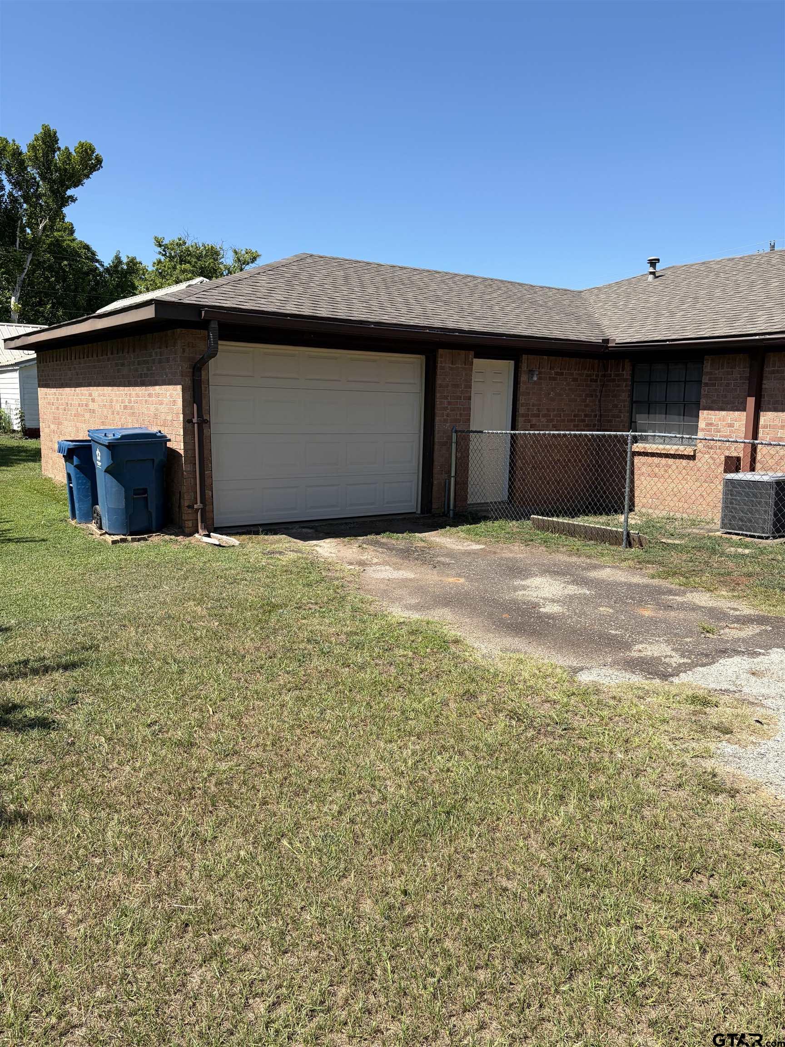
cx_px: 392
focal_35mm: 26
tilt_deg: -6.5
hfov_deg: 53.1
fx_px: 786
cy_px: 524
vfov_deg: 67.3
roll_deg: -1.0
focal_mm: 5.96
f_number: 1.6
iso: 50
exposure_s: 1/2747
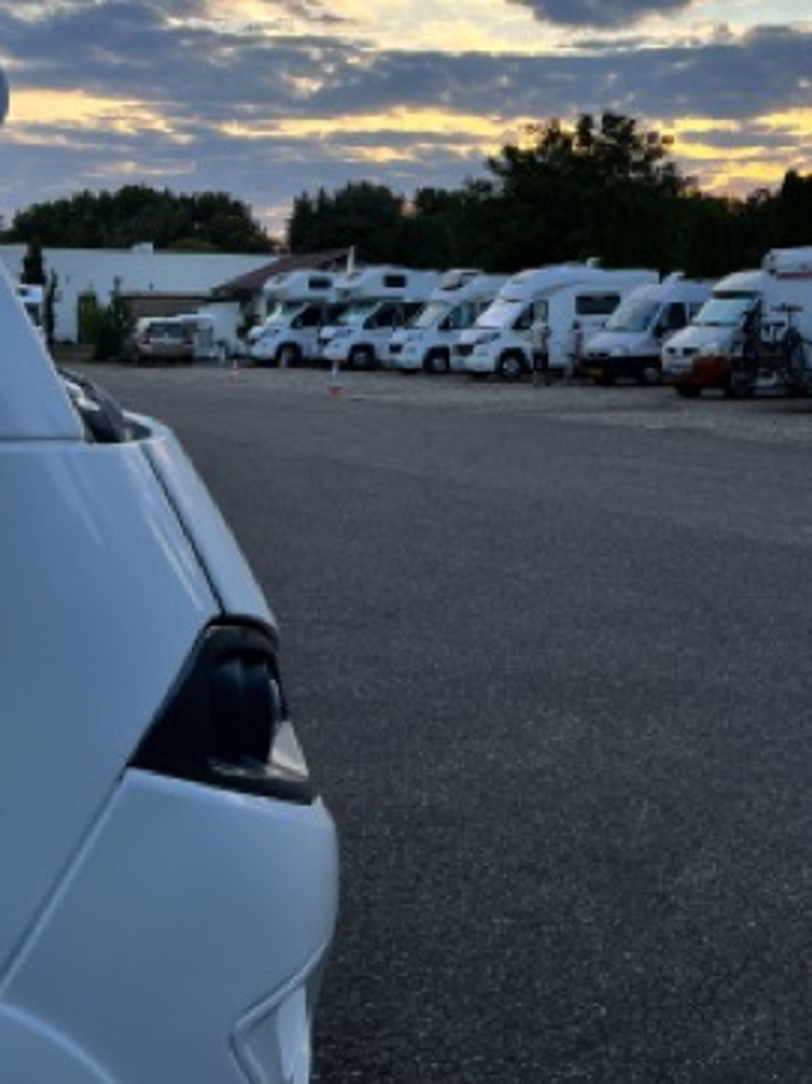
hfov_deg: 30.9
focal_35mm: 46
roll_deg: +0.4
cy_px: 272
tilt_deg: +2.7
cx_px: 617
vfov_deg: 40.1
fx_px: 1440
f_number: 1.5
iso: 50
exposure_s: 1/780
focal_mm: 5.7
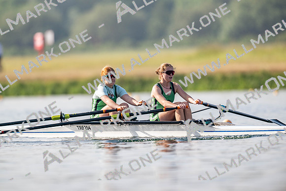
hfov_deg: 3.4
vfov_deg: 2.3
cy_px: 96
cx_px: 143
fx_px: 4768
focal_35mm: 600
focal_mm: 600
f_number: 5
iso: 220
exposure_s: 1/2500
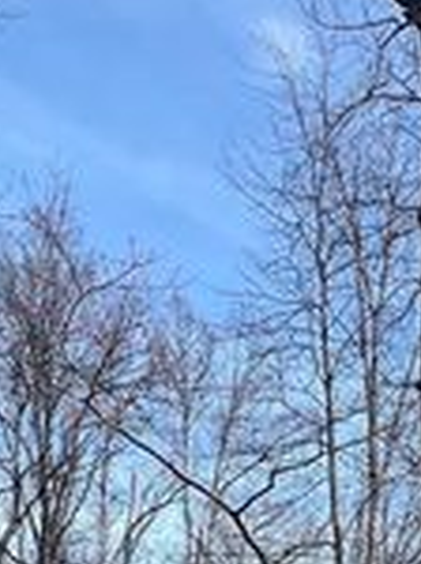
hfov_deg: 24.0
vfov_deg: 24.5
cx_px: 429
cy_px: 882
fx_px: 943
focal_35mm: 58
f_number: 1.8
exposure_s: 1/1325
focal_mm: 1.57
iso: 32
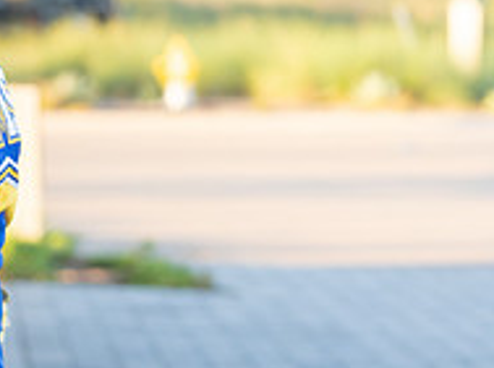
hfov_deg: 8.4
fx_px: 3347
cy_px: 142
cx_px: -84
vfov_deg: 6.3
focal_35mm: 235
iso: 200
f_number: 2.8
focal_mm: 78
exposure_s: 1/320
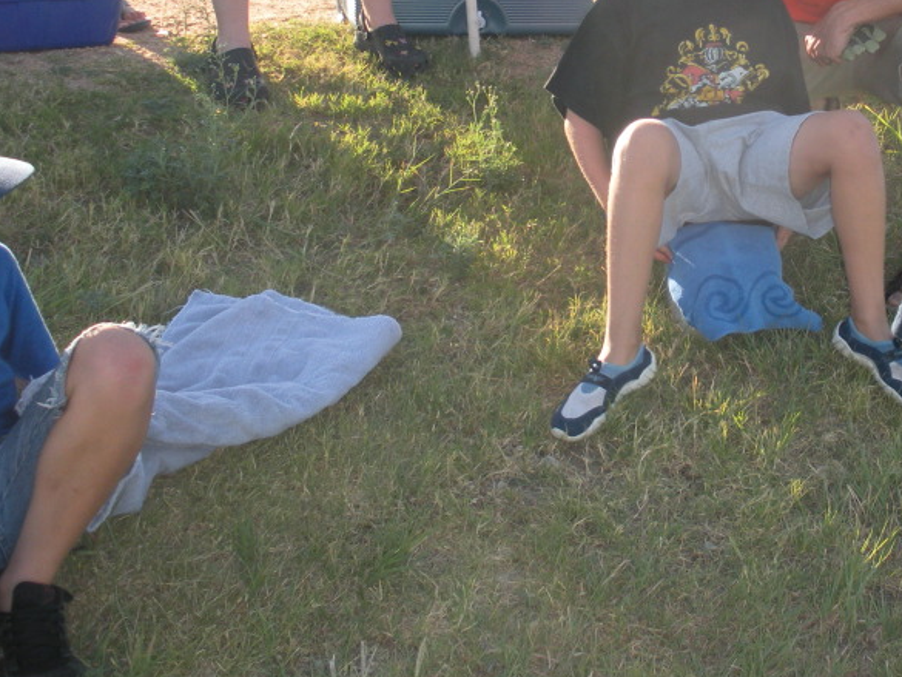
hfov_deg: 29.6
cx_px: 783
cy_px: 128
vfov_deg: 22.9
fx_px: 1642
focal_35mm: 63
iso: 88
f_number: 3.5
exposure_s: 1/260
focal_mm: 6.3
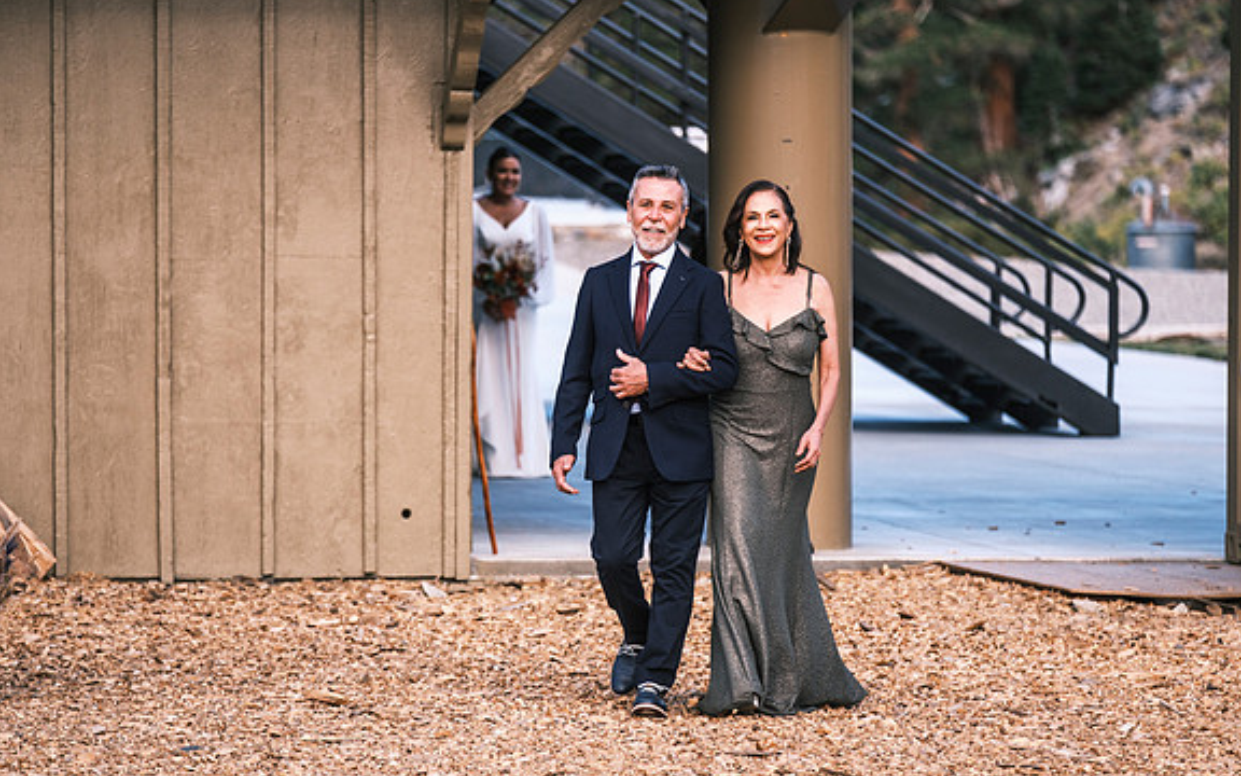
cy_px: 368
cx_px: 623
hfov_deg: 10.5
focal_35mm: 199
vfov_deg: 6.6
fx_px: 6730
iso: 400
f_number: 2.8
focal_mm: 129.2
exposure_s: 1/800
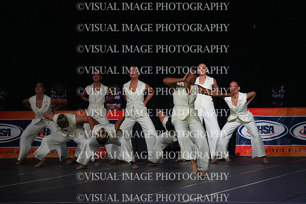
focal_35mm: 210
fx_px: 1785
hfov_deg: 9.8
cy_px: 102
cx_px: 153
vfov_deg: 6.5
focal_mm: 210
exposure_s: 1/1000
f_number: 5
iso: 12800
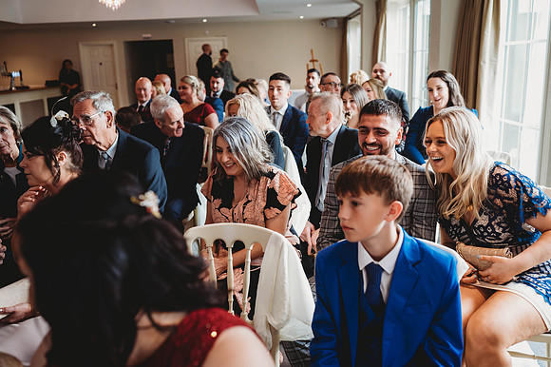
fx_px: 535
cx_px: 276
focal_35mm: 35
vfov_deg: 37.8
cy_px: 184
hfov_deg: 54.5
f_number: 2.8
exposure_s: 1/160
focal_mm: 35
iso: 900
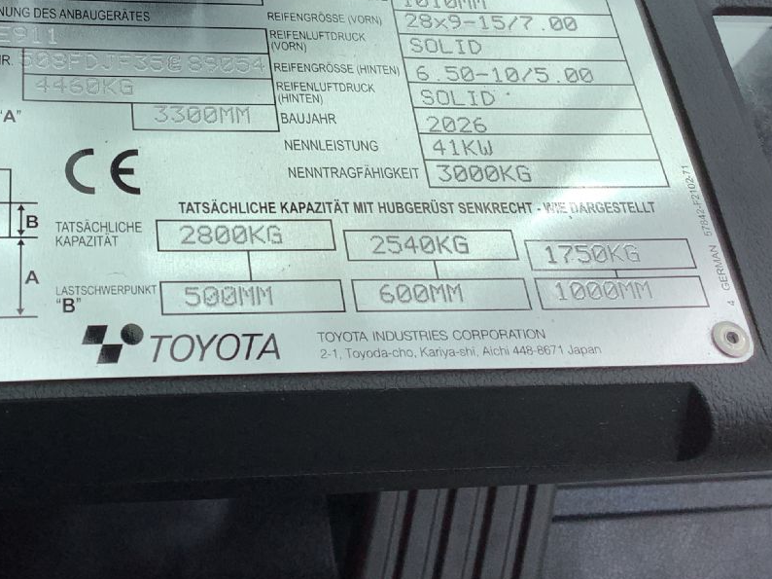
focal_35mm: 50
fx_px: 1115
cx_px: 205
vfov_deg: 28.5
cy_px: 125
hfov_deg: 37.4
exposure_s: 1/684
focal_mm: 3.3
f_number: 2.4
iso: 25
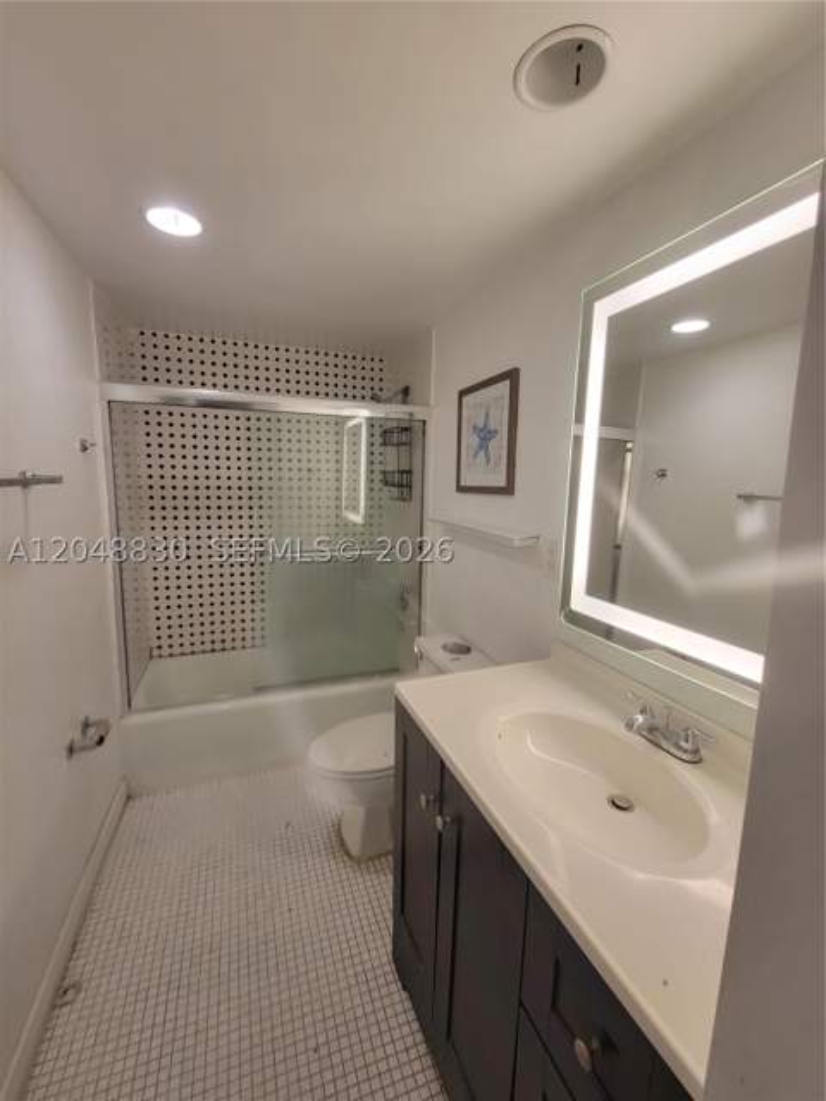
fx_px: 414
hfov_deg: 89.9
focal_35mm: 13
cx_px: 413
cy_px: 550
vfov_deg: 106.2
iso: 100
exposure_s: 1/60
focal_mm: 2.2
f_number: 2.2
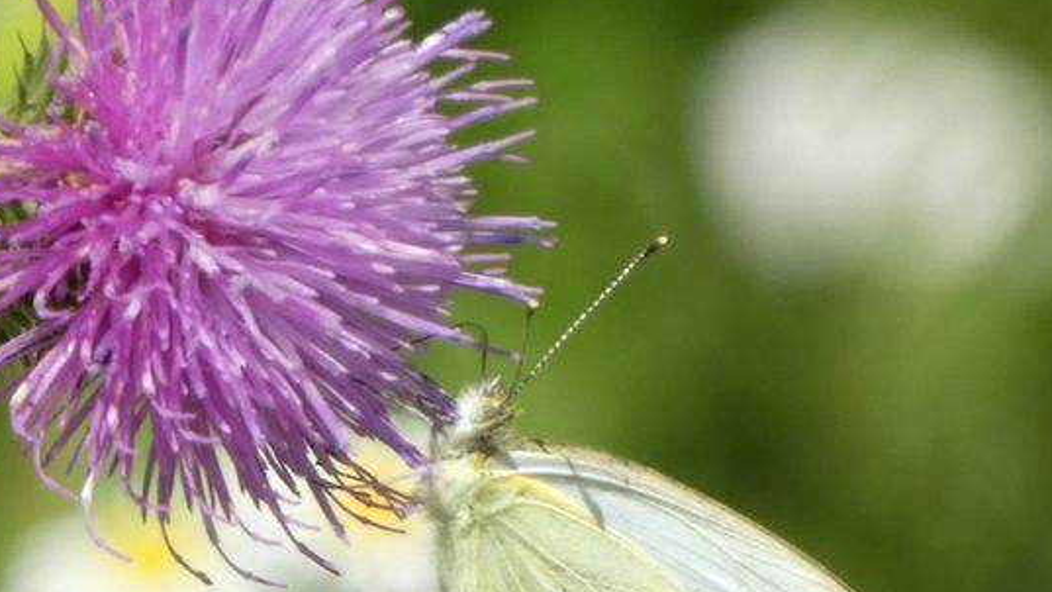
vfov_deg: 1.2
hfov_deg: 2.1
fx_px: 28172
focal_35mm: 1010
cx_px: 369
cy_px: 349
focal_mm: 104.7
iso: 80
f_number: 5.6
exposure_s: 1/160
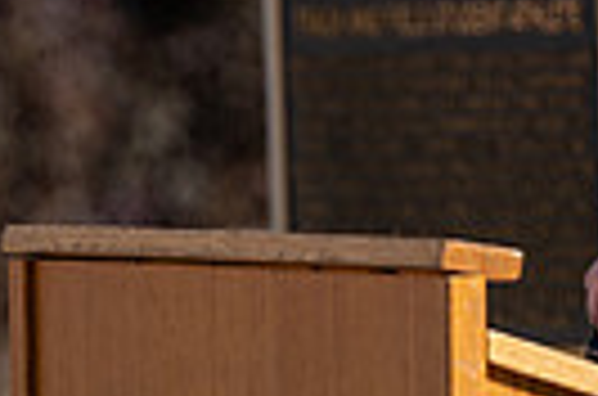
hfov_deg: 2.9
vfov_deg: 2.0
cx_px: 917
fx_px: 11600
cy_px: -101
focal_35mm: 700
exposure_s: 1/400
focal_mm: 160
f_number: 3.2
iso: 40
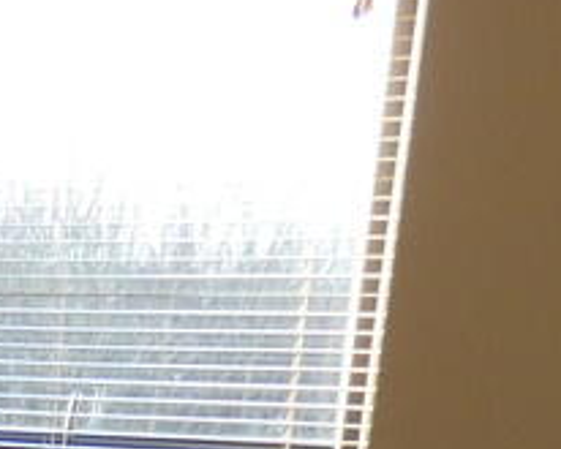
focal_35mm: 97
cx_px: -368
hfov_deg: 17.1
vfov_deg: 14.1
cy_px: 811
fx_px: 1611
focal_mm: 3.6
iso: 160
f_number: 2.8
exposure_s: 1/60
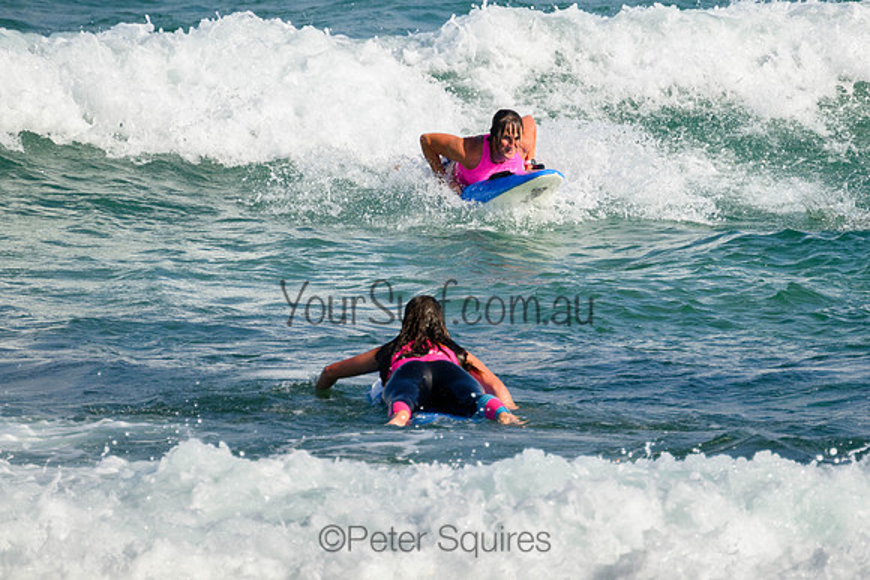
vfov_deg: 1.3
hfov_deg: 1.9
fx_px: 25696
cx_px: 578
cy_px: 195
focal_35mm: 1063
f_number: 11
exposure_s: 1/2000
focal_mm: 800
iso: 800
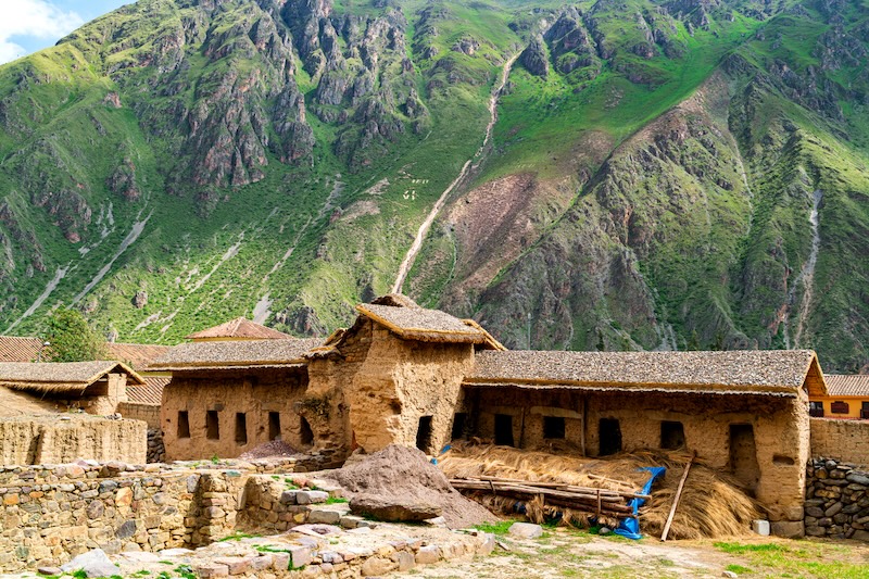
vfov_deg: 38.9
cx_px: 434
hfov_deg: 55.8
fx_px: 821
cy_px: 290
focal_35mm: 34
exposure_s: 1/125
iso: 200
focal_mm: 34
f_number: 10
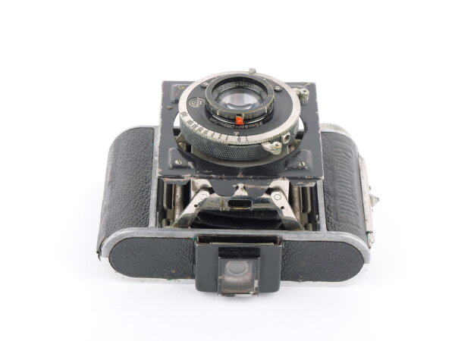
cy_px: 170
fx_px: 1446
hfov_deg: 17.9
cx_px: 228
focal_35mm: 110
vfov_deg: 13.5
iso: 160
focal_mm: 55
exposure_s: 1/250
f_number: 13
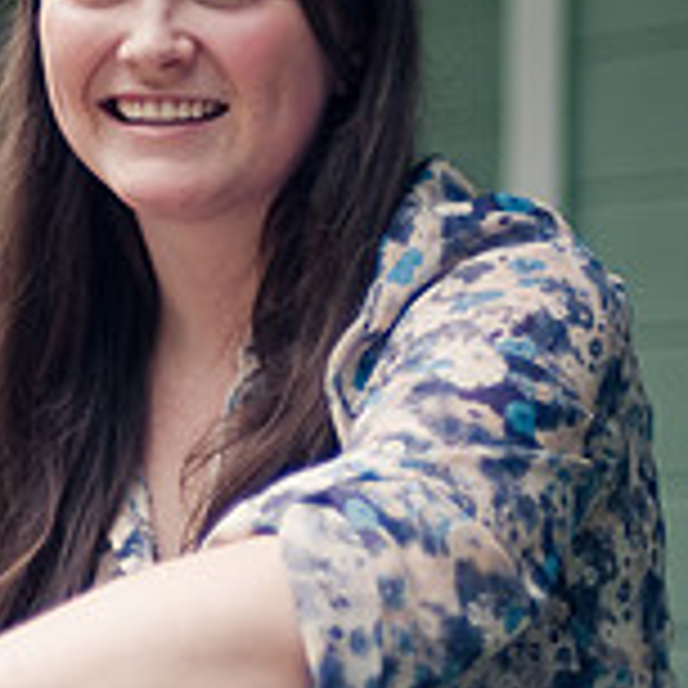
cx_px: -99
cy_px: 373
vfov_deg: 10.9
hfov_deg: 10.7
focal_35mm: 161
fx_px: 3620
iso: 200
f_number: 1.4
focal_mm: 50
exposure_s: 1/320
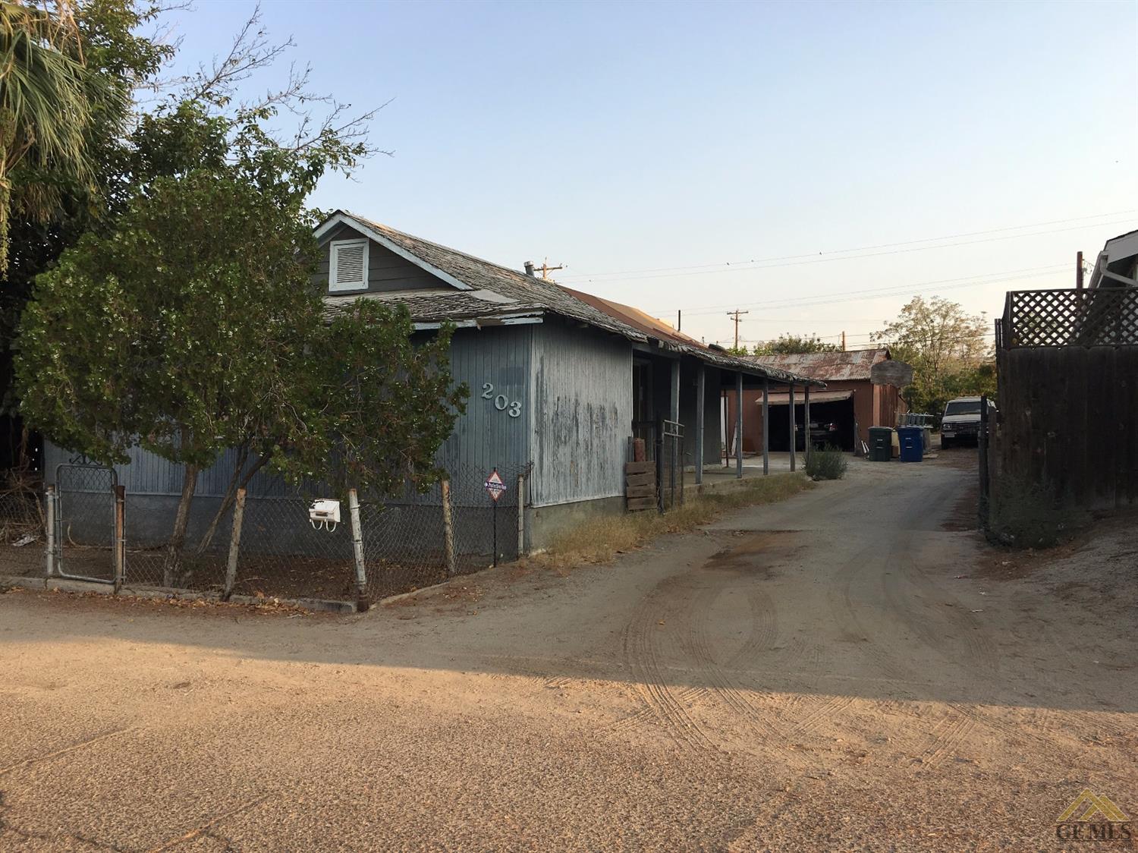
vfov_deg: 48.2
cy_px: 426
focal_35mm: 29
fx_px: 953
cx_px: 569
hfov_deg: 61.7
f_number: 2.2
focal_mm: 4.15
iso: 25
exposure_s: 1/712
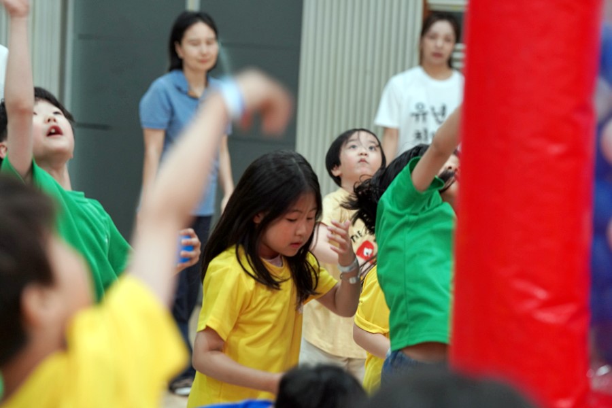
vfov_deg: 10.6
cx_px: 306
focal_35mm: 129
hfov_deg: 15.9
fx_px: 2193
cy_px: 204
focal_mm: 129
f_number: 4
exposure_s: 1/160
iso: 1600
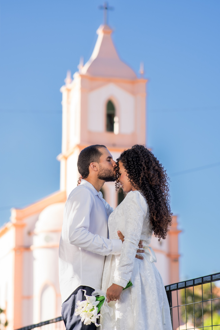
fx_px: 1169
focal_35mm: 128
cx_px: 110
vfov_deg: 16.1
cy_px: 165
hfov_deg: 10.8
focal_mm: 85
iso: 100
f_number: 2.5
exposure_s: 1/500
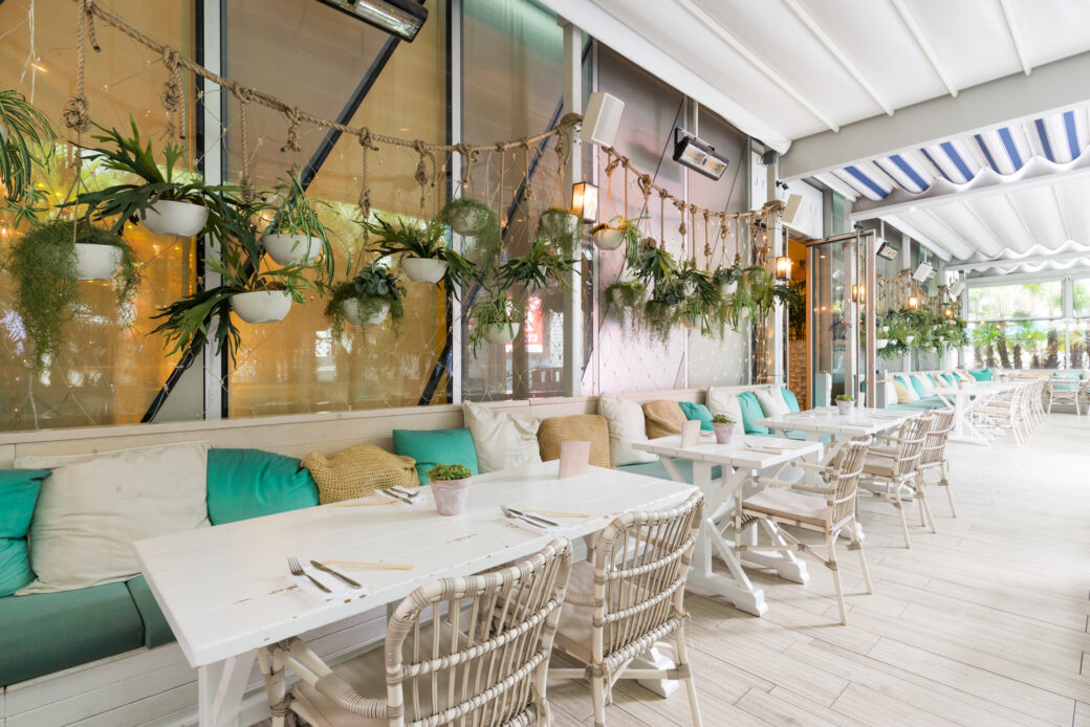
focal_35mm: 17
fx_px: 515
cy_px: 364
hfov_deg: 93.3
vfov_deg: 70.5
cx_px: 545
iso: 100
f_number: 11
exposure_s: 1.6
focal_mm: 17
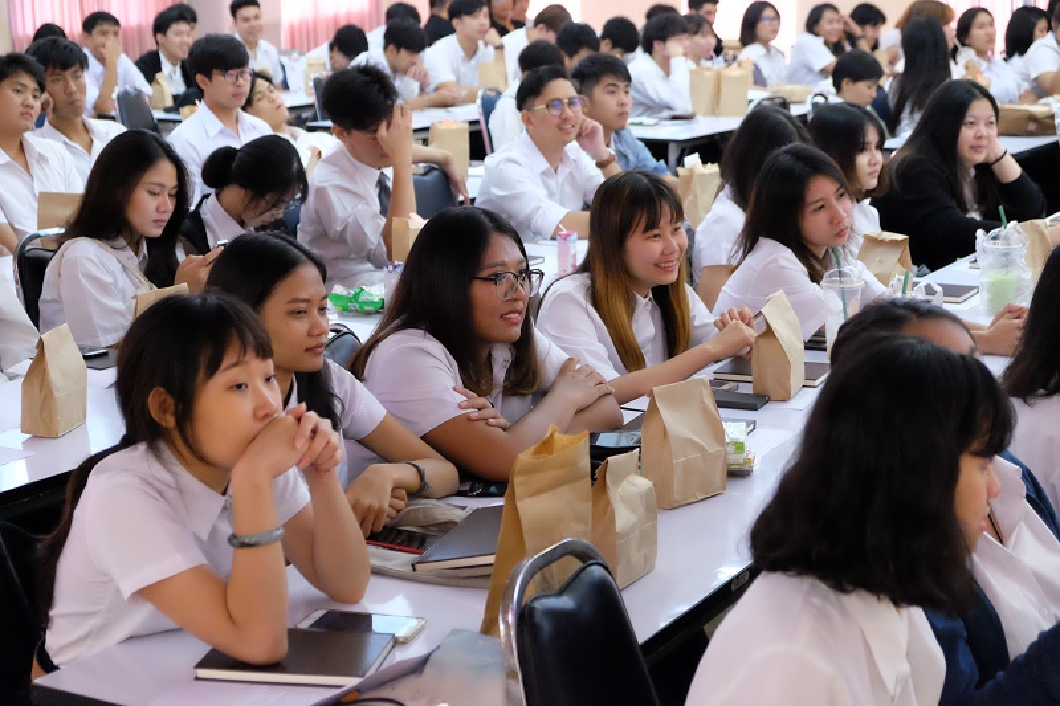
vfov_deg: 21.2
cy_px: 353
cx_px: 530
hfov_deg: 31.4
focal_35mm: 64
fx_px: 1884
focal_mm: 42.5
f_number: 4
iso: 6400
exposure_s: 1/50
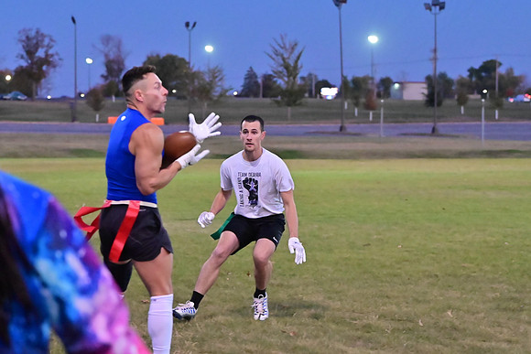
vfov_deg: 11.4
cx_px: 266
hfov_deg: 17.1
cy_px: 177
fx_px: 1770
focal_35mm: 120
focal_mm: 80
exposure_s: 1/500
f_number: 4
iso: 6400
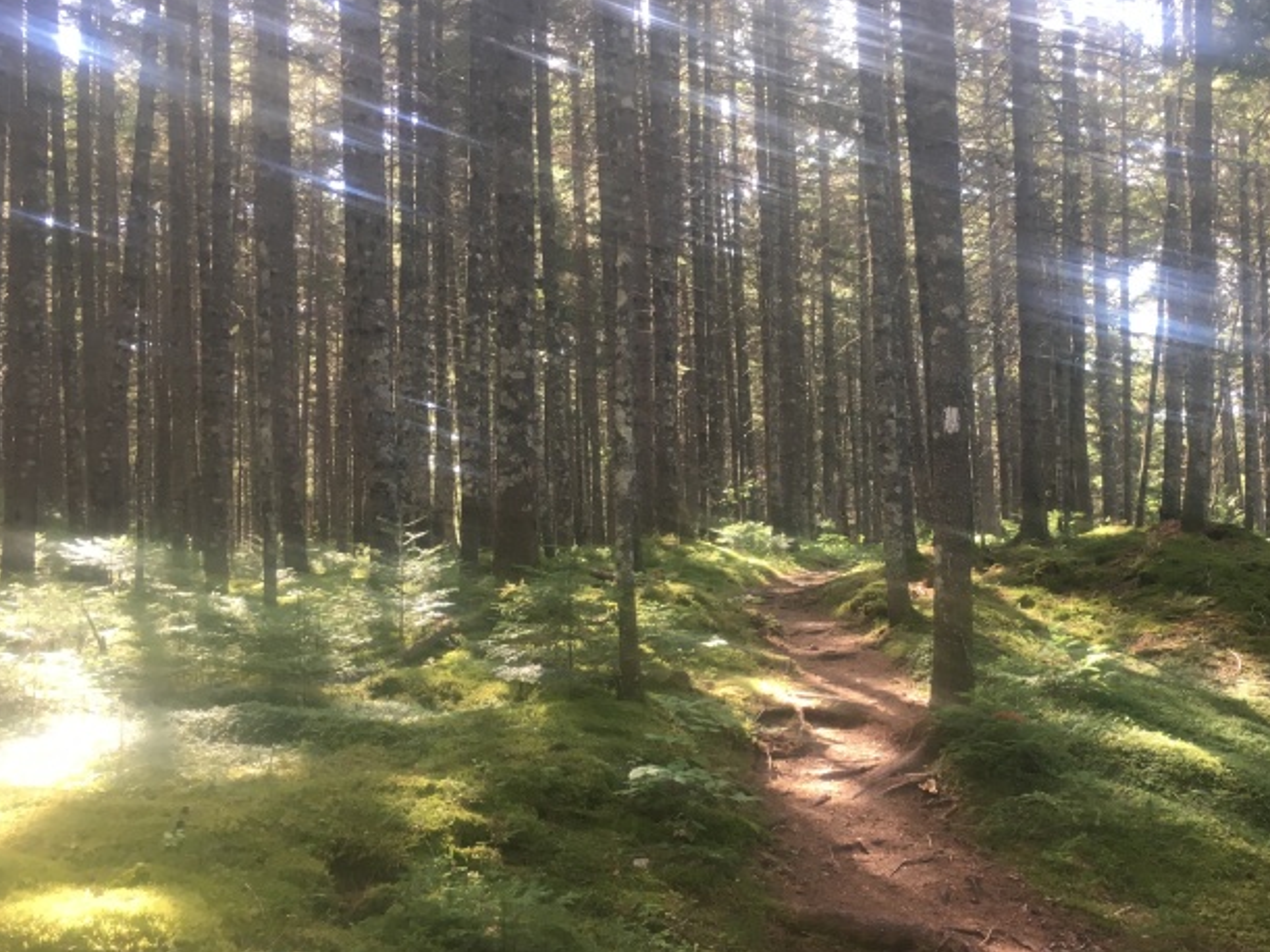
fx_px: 1394
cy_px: 557
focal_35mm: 38
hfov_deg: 48.4
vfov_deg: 37.6
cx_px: 817
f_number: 2.2
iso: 32
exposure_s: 1/40
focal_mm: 4.15
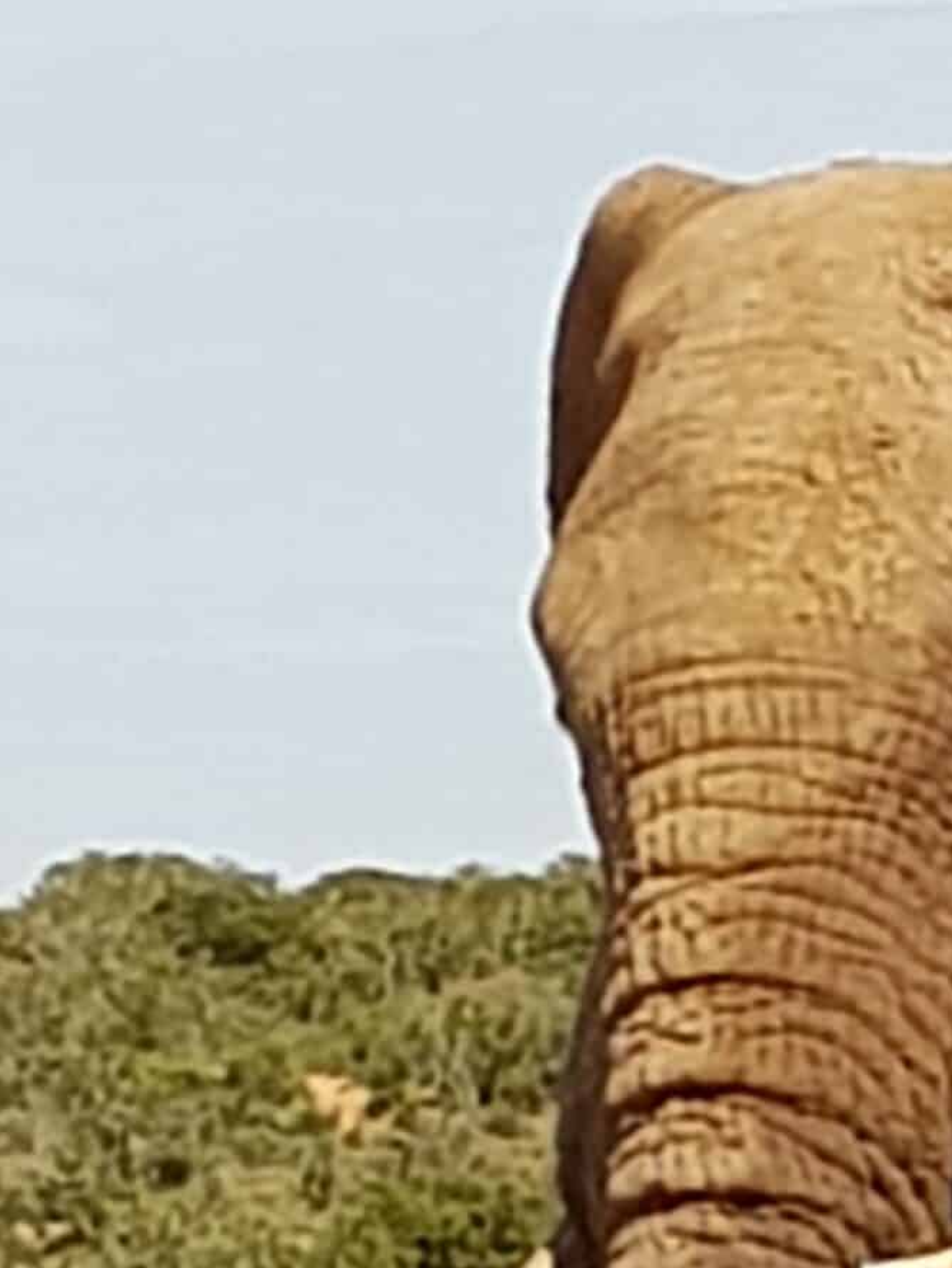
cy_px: 1407
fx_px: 2748
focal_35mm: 75
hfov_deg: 18.4
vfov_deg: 24.2
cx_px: 1211
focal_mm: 4.2
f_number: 1.7
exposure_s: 1/1964
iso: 40
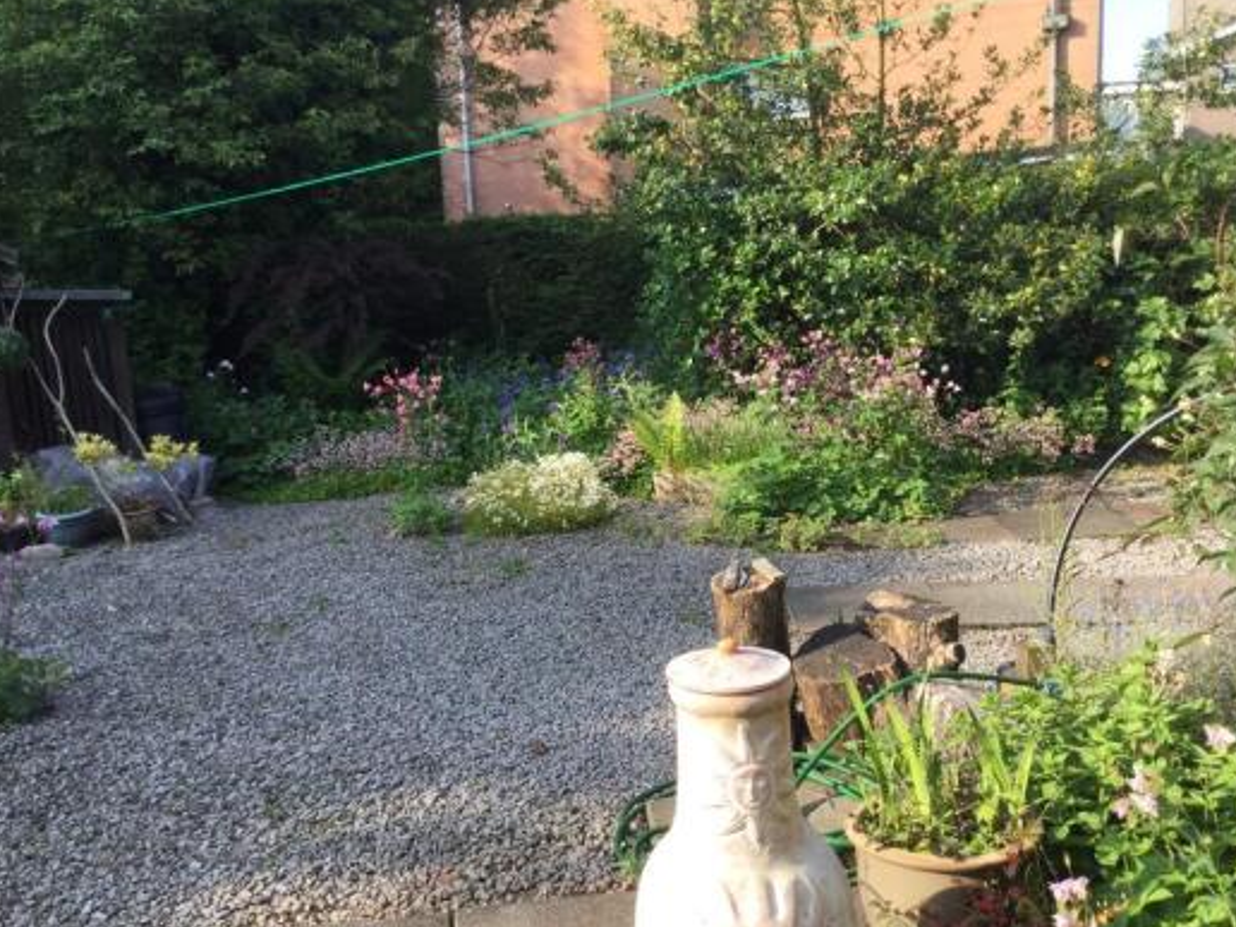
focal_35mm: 35
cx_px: 643
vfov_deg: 40.7
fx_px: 1250
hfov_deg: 52.6
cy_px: 497
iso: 25
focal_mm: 3.3
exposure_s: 1/269
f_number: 2.4
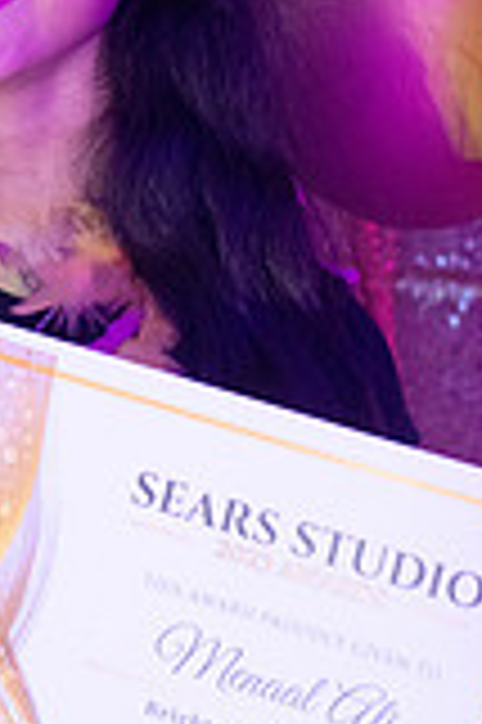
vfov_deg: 14.6
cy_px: 108
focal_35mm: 140
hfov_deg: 9.7
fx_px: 2818
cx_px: -14
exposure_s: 1/50
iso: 5600
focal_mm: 50
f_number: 3.5
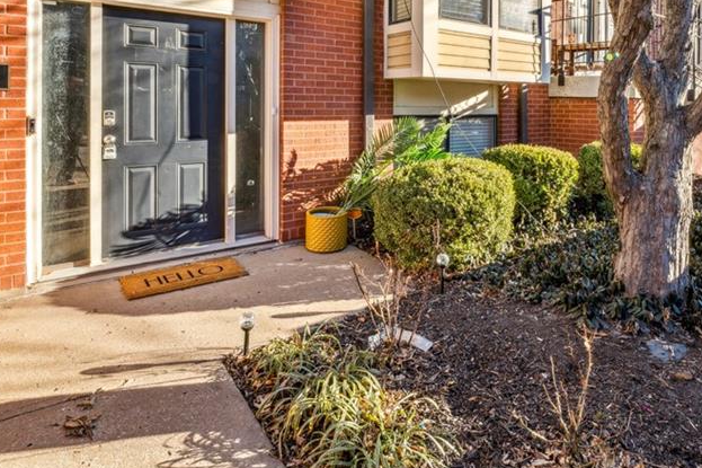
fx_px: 448
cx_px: 434
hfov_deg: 74.9
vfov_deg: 52.3
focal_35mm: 23
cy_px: 109
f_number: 22
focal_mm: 14
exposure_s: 1/8
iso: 100
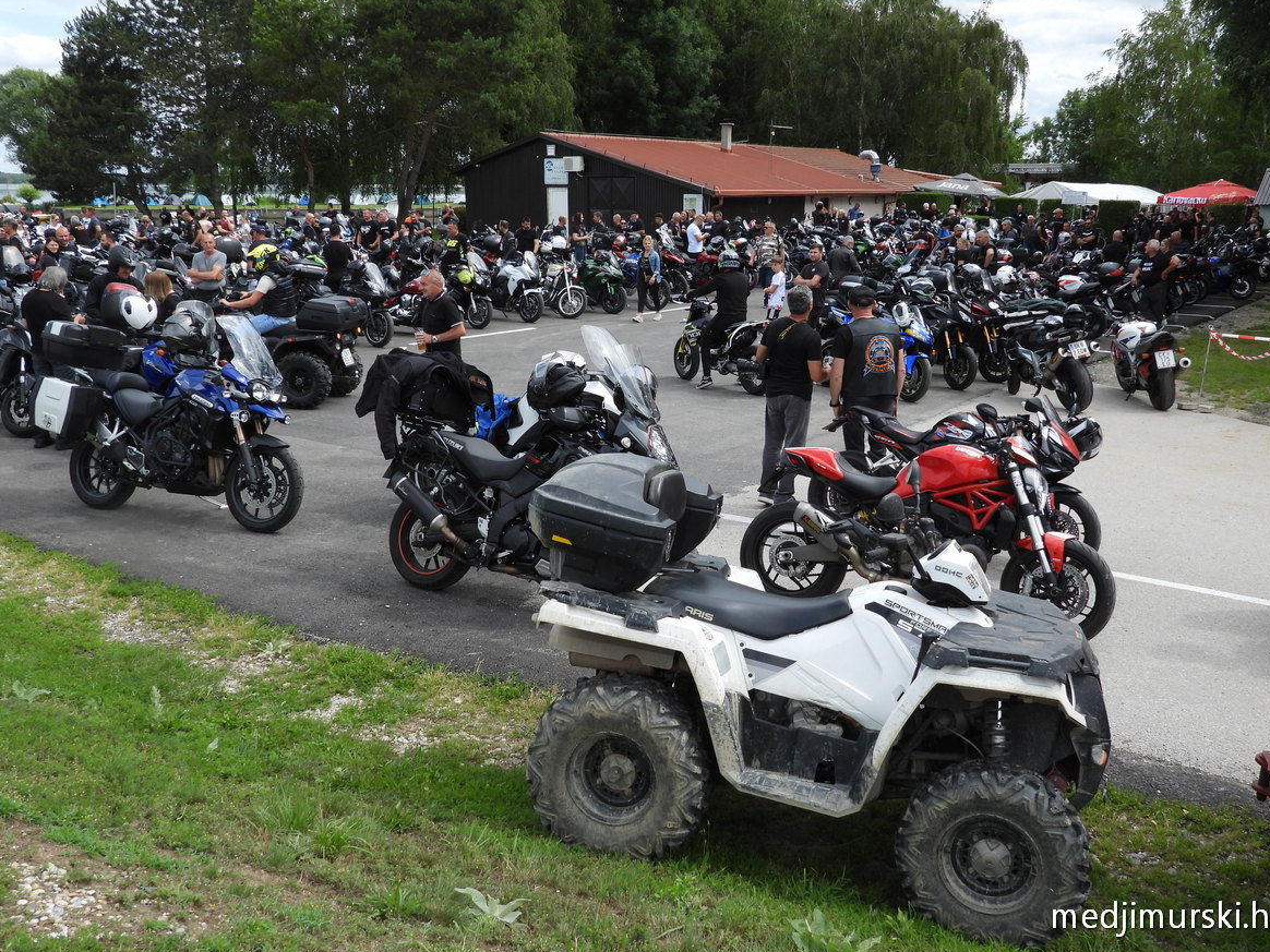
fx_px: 1211
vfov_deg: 42.9
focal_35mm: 33
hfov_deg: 55.4
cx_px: 637
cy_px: 470
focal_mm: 5.8
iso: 100
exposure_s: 1/1000
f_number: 3.2
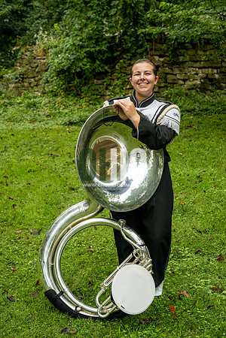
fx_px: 480
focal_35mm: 51
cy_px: 169
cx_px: 113
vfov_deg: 38.9
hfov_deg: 26.5
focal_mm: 51
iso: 800
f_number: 4
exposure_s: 1/500
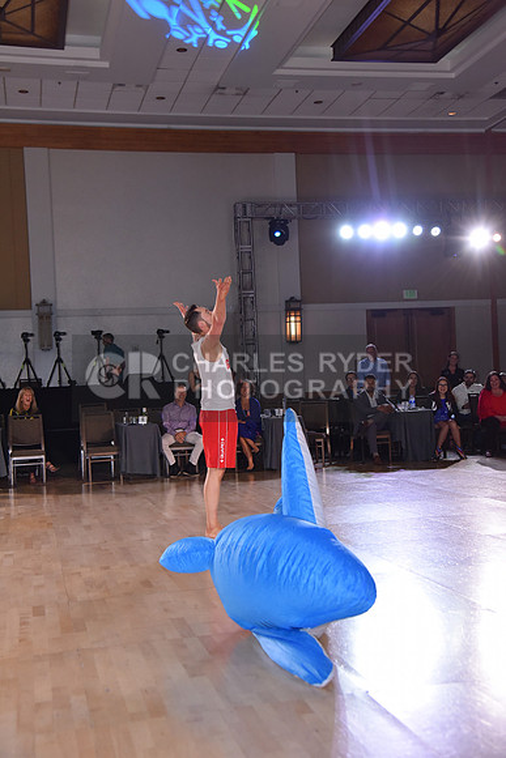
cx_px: 253
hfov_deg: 29.3
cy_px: 379
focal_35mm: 46
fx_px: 969
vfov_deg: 42.7
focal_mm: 46
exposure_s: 1/250
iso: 2000
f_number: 5.6
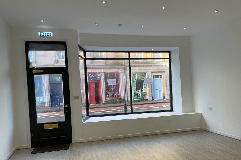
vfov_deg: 43.4
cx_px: 132
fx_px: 201
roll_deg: +3.5
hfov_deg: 61.8
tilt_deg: -0.7
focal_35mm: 30
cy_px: 97
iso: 32
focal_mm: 4.2
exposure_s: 1/129
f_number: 1.6
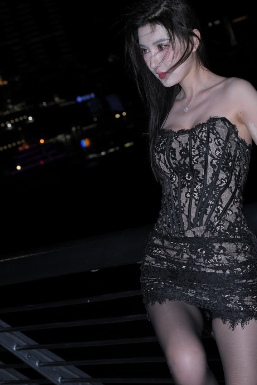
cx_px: 192
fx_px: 1253
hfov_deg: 11.7
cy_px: 297
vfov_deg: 17.4
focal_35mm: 117
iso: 250
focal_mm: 70
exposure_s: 1/250
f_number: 7.1
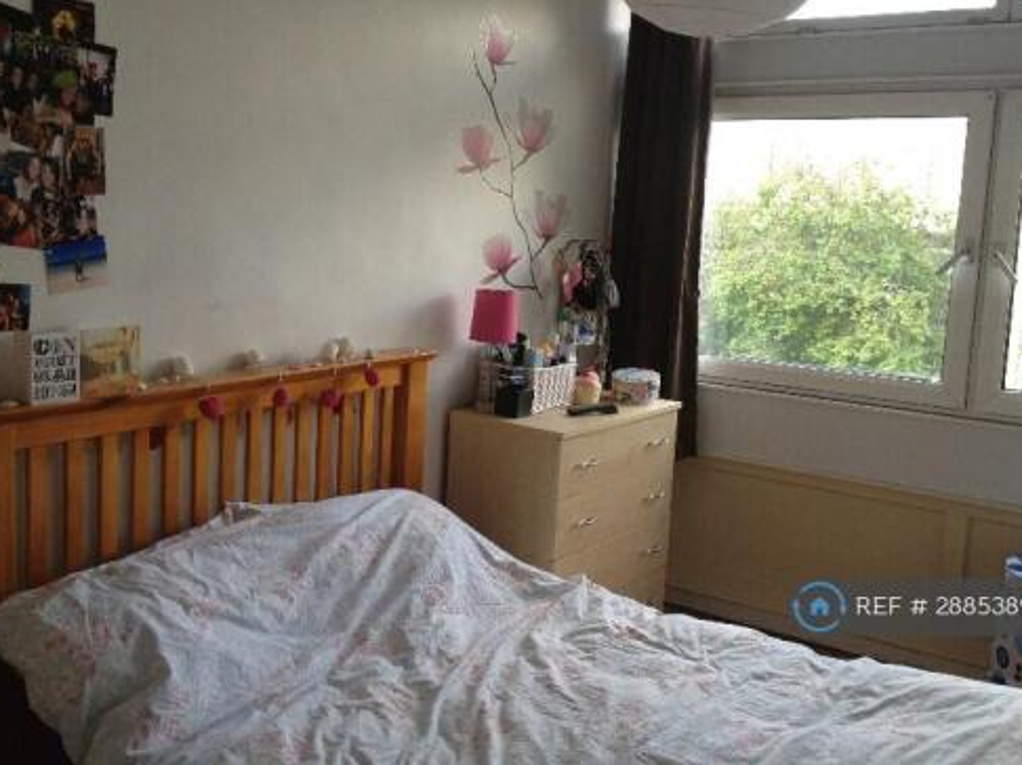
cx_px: 453
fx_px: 1239
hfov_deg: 44.7
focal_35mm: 42
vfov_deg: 34.3
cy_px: 352
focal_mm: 4.28
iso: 80
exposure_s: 1/120
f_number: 2.4
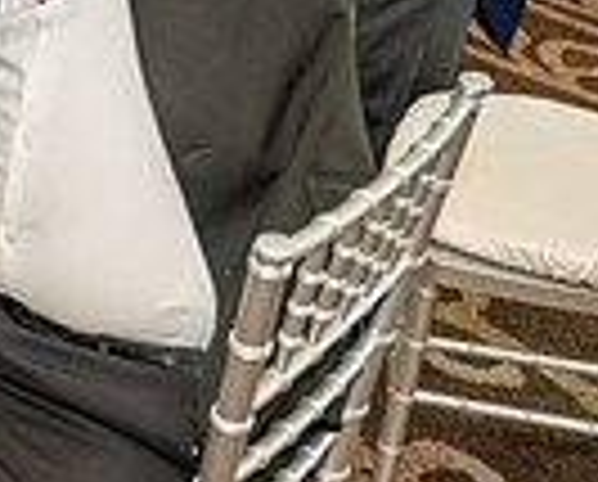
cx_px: -175
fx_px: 1738
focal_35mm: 98
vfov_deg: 14.9
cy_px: -187
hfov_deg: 18.2
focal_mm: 24
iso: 800
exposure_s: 1/125
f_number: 3.5
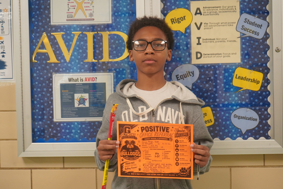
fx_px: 456
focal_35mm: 58
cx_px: 142
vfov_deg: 23.4
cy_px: 94
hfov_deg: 34.5
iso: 3200
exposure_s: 1/160
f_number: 5
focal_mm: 58
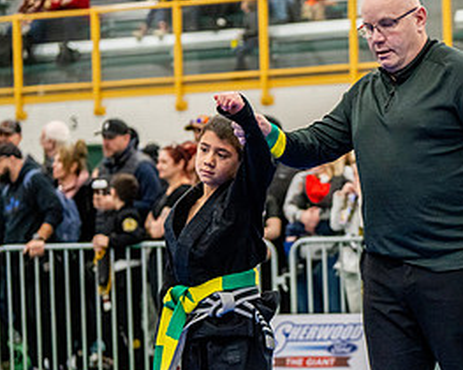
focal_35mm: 145
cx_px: 477
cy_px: 255
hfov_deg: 13.1
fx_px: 1985
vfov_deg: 10.6
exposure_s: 1/500
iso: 5000
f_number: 2.8
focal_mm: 70
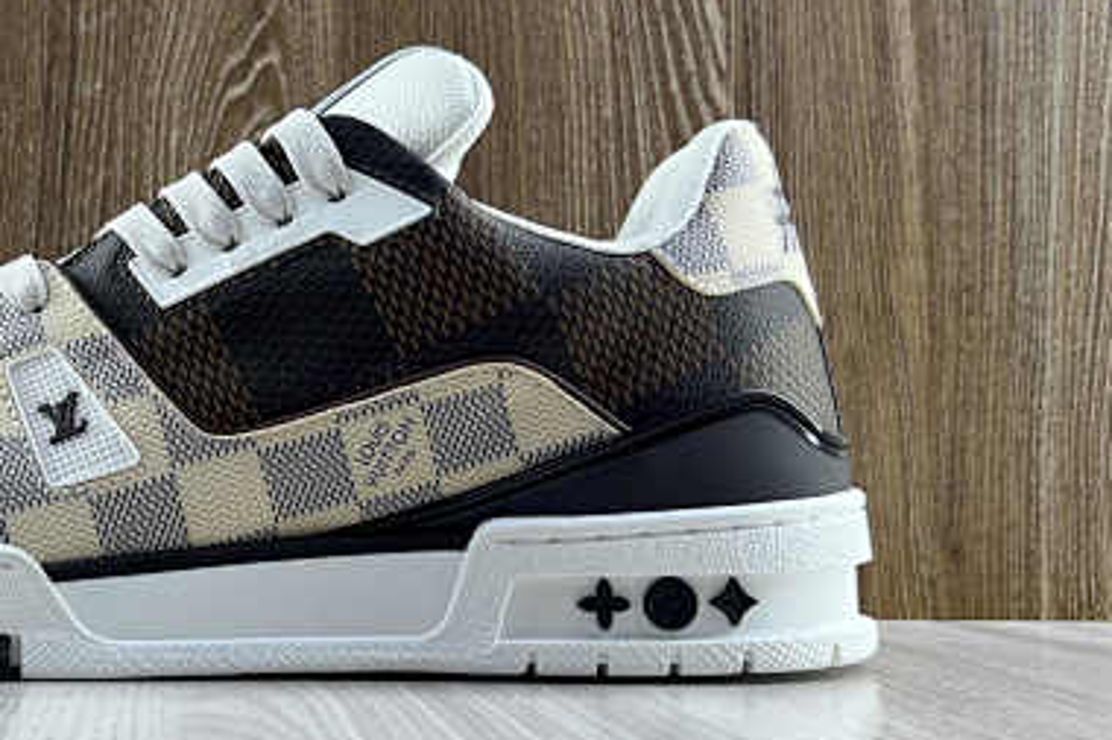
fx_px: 1760
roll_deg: -0.4
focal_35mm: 57
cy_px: 328
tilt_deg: +2.9
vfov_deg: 23.7
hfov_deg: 33.9
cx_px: 211
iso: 32
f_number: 1.5
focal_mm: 5.7
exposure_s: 1/134
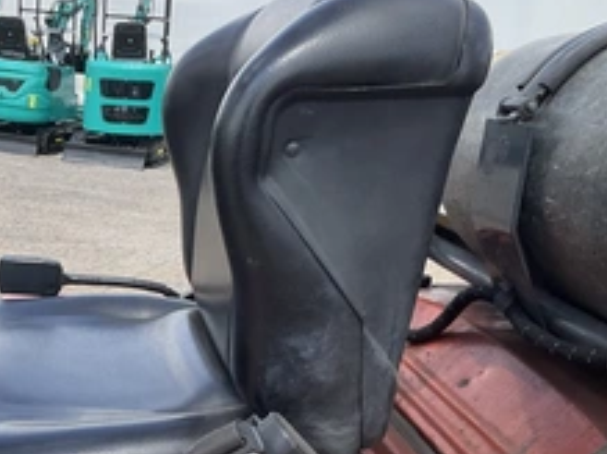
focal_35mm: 53
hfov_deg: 34.8
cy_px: 288
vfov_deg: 27.4
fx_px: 929
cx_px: 100
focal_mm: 3
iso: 25
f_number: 1.8
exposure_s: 1/792
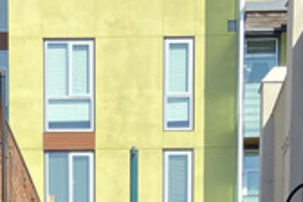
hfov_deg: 12.4
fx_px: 1389
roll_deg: +1.1
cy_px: 581
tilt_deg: -4.2
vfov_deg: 7.4
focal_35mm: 165
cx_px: 97
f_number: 1.8
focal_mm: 4.25
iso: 32
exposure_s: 1/1007
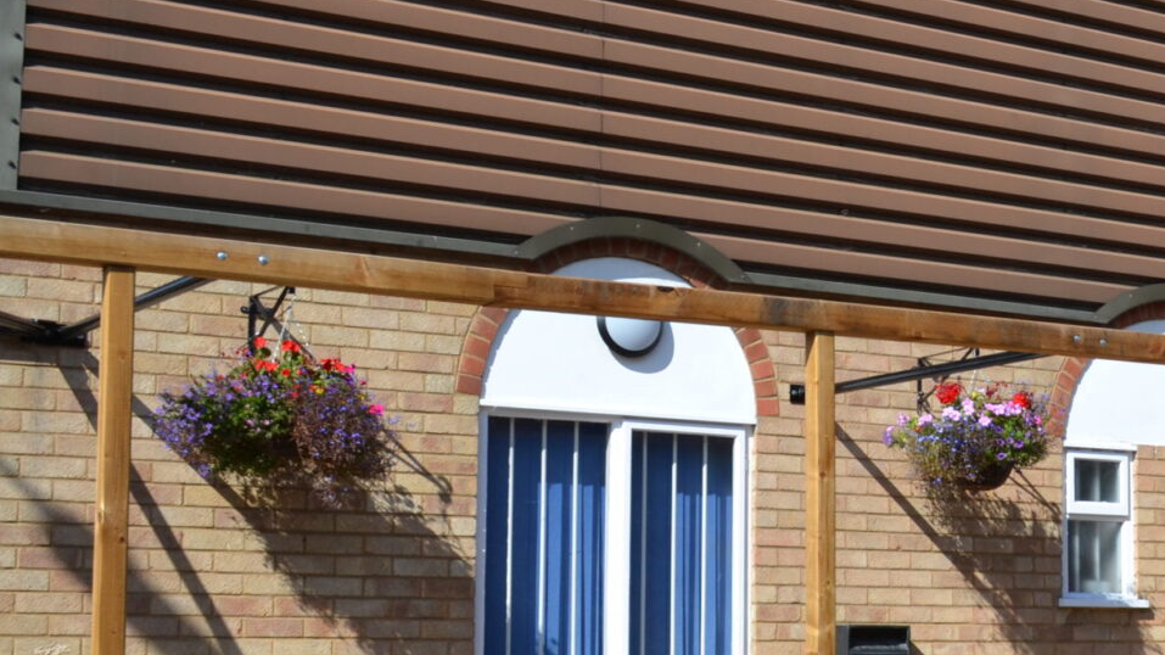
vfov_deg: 16.3
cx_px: 1100
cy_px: 407
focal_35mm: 74
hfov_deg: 27.3
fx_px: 2286
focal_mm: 22
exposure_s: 1/250
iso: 100
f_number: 8
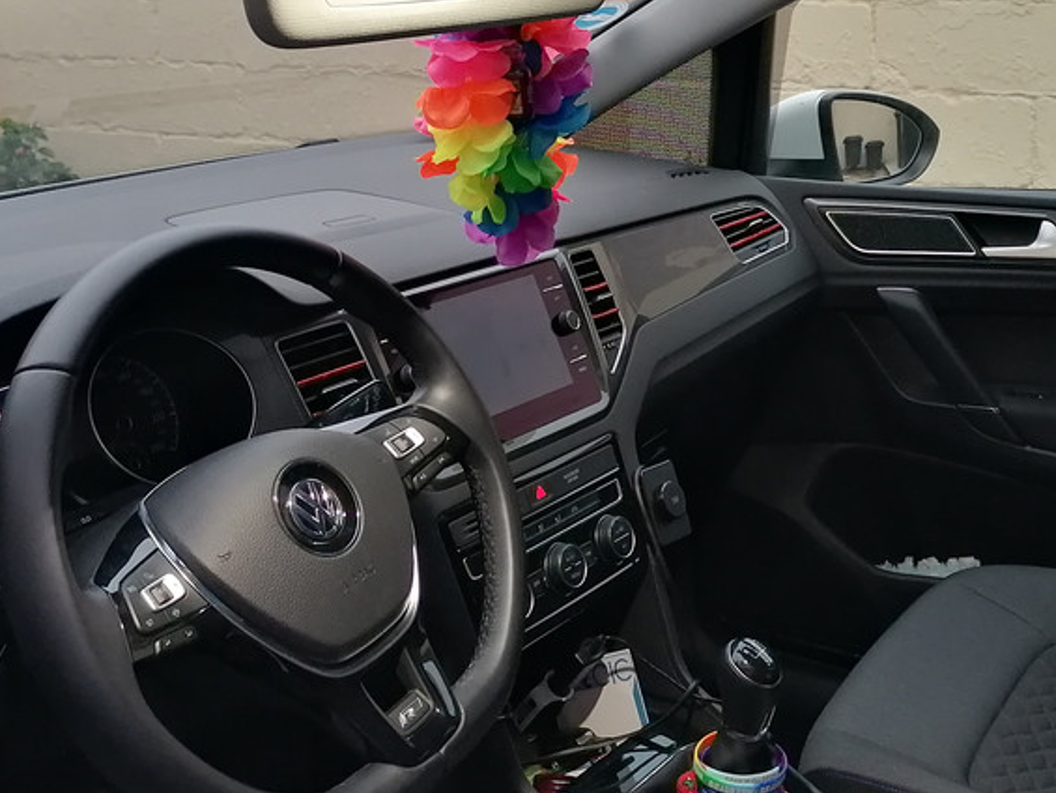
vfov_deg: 27.9
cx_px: 605
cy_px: 150
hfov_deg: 37.4
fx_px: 1556
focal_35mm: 51
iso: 250
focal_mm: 4.75
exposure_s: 1/30
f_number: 1.8
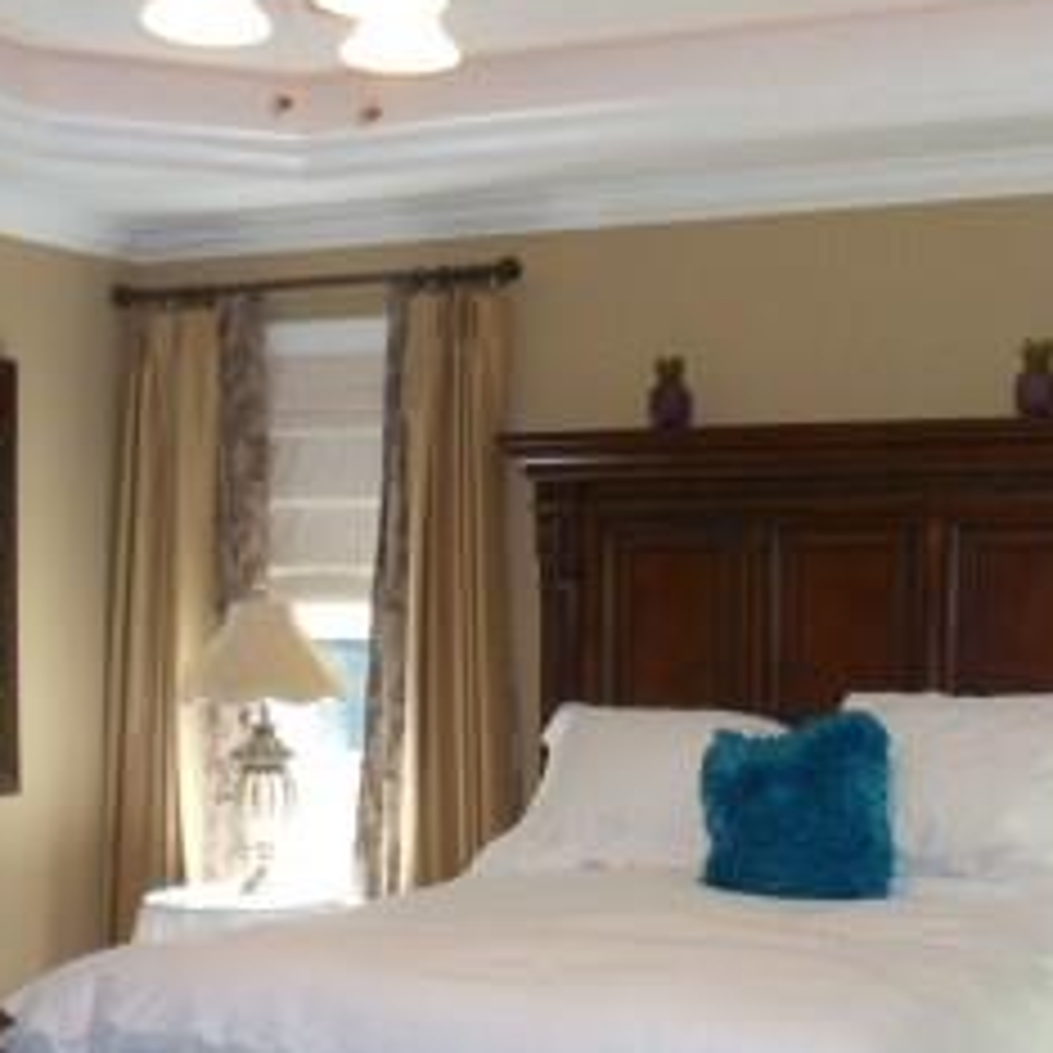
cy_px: 734
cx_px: 670
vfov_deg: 29.3
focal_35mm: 58
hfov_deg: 29.4
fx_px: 1996
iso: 250
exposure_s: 1/60
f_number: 3.3
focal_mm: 4.3
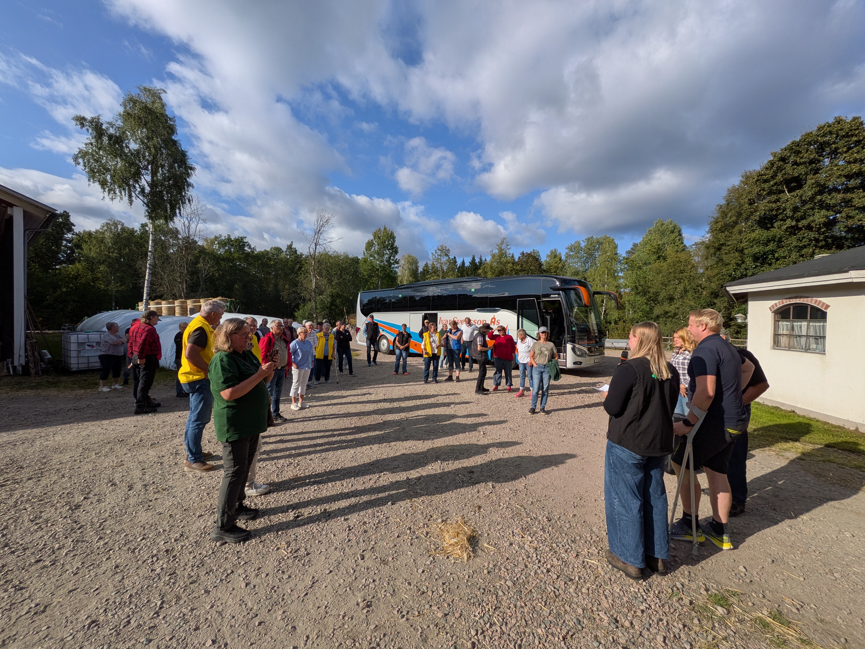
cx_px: 432
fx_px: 350
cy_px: 324
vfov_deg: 85.7
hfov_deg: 102.1
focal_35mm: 14
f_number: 2.2
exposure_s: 1/2747
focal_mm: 1.85
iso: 50
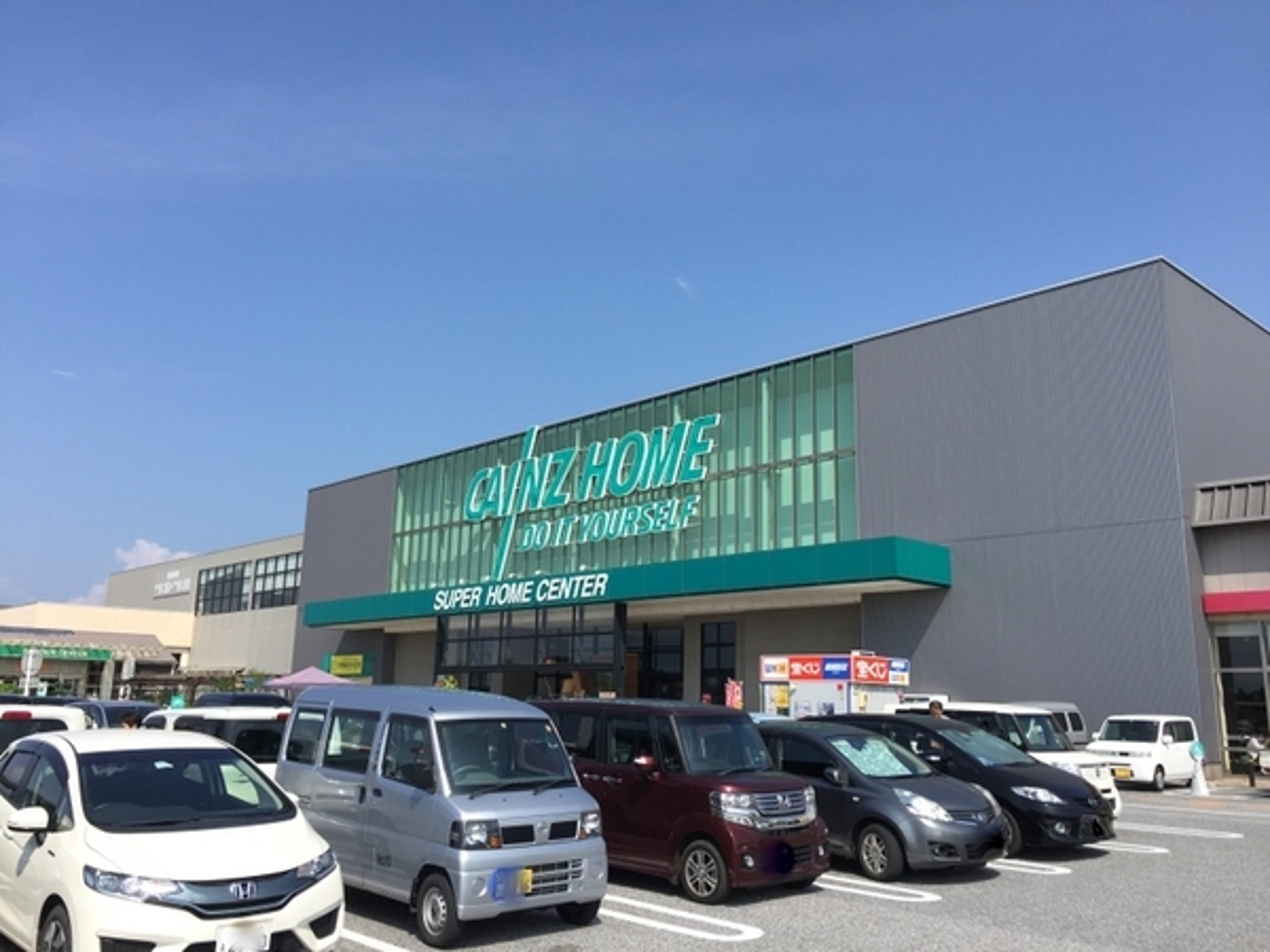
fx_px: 1064
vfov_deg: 48.2
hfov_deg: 61.7
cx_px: 635
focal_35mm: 29
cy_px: 476
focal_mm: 4.15
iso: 32
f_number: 2.2
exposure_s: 1/1980
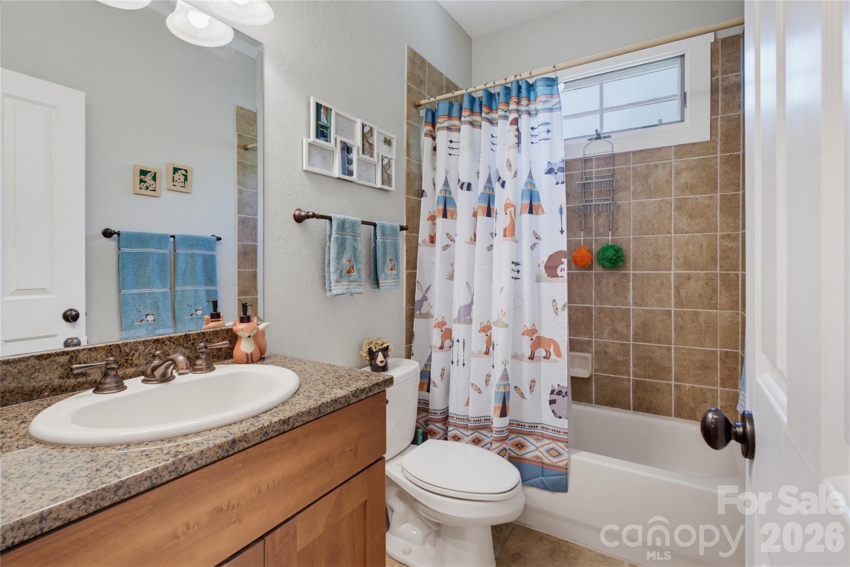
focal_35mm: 16
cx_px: 425
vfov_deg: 73.7
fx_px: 378
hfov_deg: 96.7
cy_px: 284
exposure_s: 3.2
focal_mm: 11
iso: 100
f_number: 8
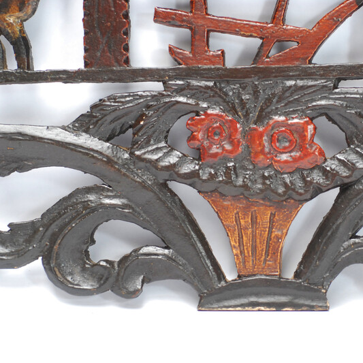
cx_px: 256
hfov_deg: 15.1
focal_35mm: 115
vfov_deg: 15.2
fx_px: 1364
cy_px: 181
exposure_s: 1/125
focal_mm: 60
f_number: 5.6
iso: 500
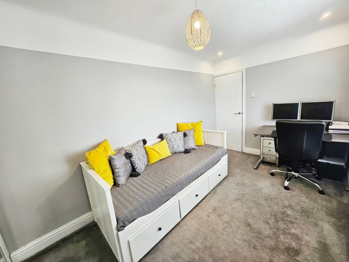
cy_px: 131
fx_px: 131
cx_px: 174
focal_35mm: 13
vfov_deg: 89.9
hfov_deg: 106.2
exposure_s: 1/50
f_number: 2.2
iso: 100
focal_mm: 1.7
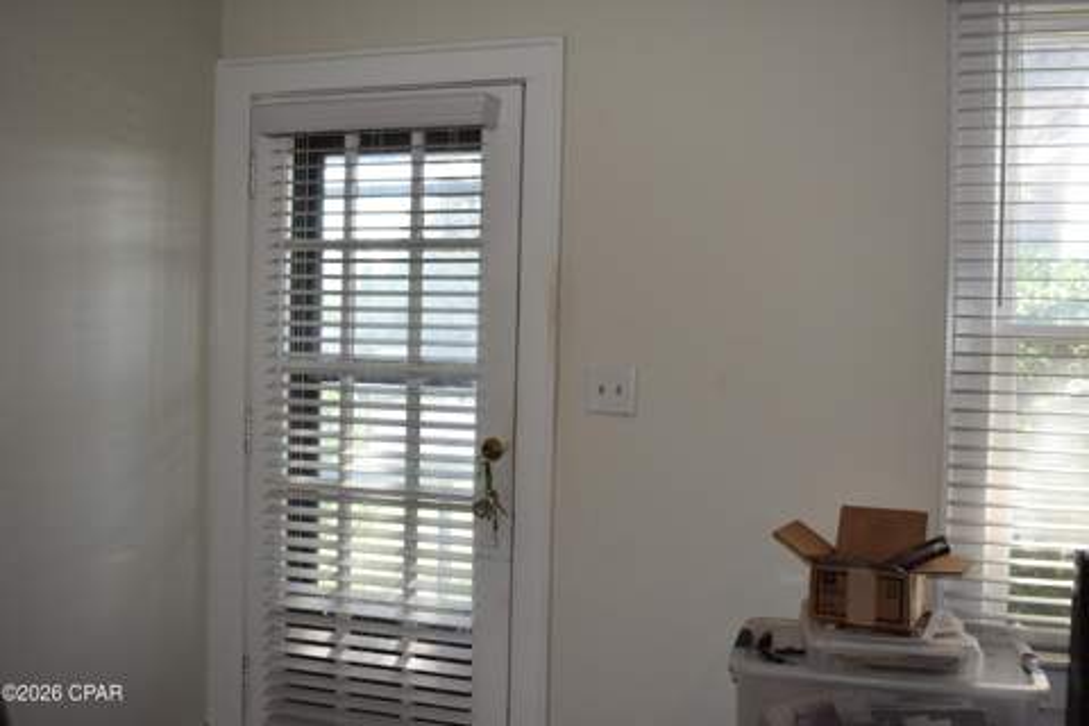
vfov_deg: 36.9
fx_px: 1089
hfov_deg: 53.1
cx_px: 544
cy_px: 363
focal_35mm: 36
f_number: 5
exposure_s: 1/200
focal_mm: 24
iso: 720
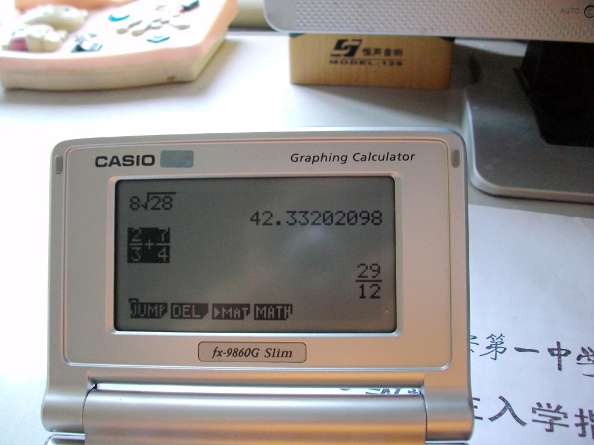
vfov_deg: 44.2
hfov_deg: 56.8
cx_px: 297
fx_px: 549
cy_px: 222
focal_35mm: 32
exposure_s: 1/31.7
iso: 200
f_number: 2.9
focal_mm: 5.7
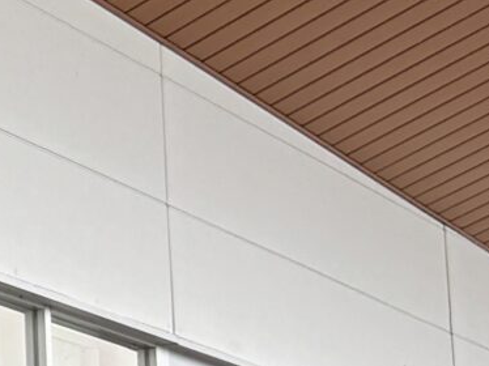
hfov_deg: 9.8
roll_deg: -1.0
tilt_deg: +12.7
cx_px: -684
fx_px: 2513
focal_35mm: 178
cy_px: 229
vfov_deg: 8.3
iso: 40
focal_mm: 5.96
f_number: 1.6
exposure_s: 1/151
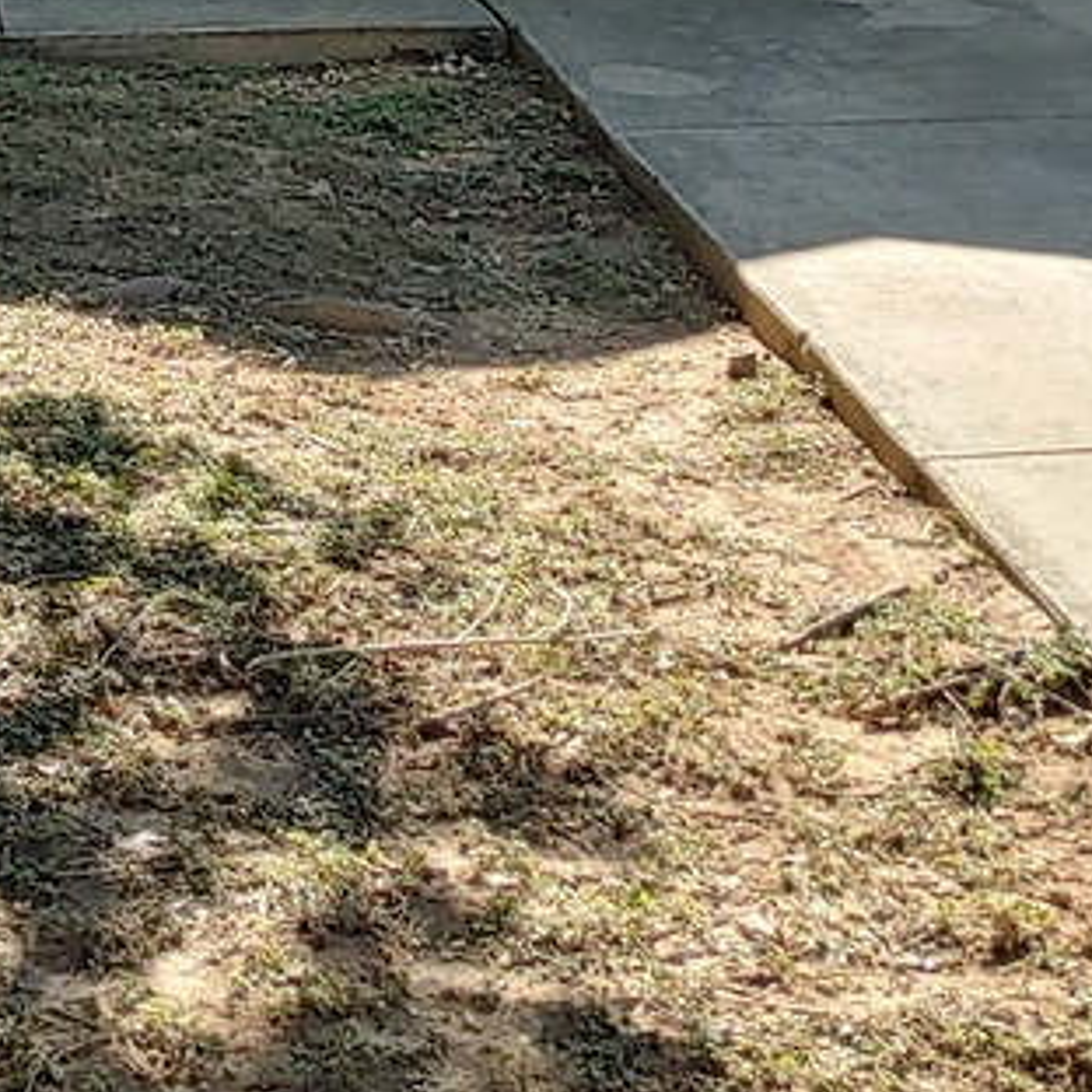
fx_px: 3783
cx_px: 346
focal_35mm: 106
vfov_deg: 15.3
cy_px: -511
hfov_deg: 16.4
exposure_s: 1/1220
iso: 50
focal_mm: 4.36
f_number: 1.8
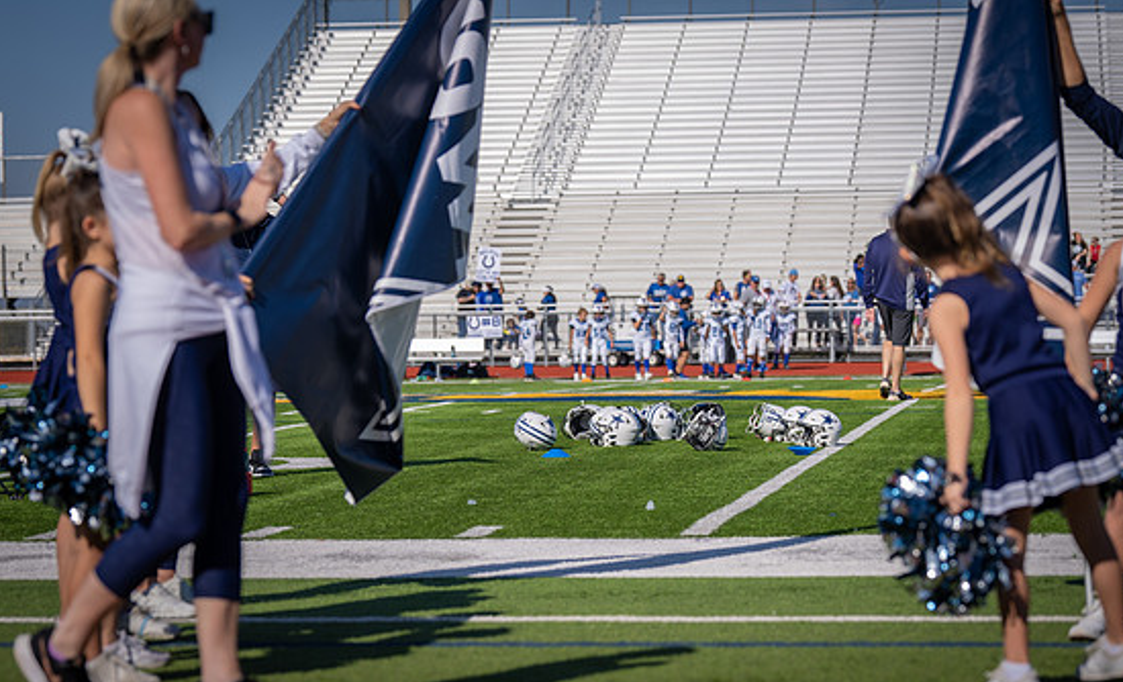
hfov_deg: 18.0
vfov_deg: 11.0
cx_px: 586
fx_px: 3553
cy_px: 393
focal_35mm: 117
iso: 125
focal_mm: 96
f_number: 3.5
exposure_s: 1/2500
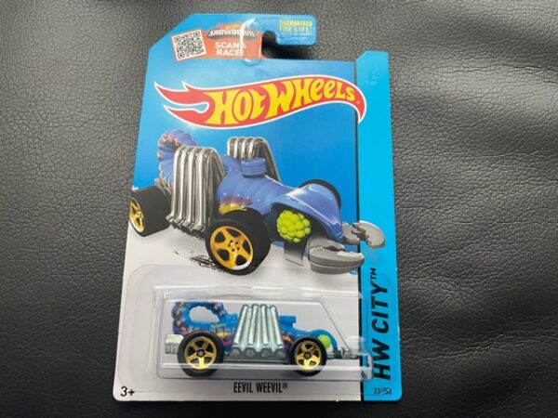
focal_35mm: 26
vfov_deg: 53.1
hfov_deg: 67.3
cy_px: 209
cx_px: 279
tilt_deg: -77.3
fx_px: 419
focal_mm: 4.2
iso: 320
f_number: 1.6
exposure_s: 1/60
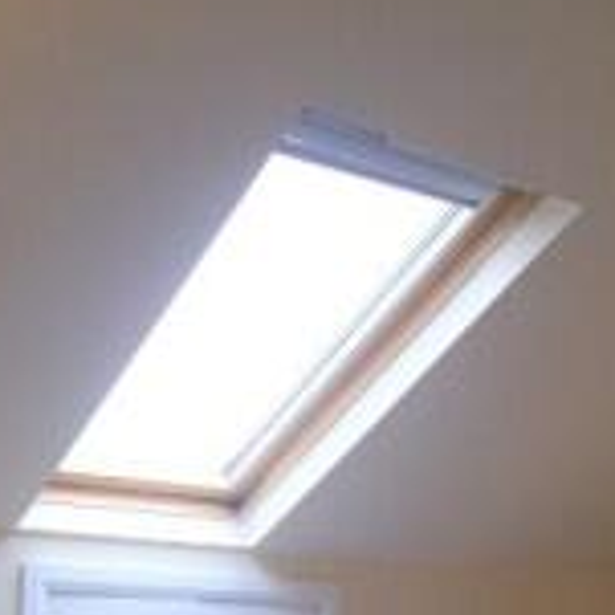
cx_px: 293
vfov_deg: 28.0
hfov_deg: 31.1
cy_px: 694
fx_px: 1106
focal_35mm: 55
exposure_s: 1/30
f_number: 3.5
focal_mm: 10
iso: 100
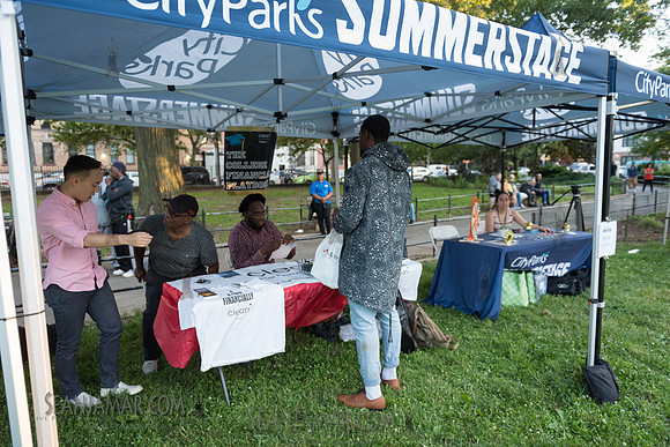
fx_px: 447
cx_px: 335
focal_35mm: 24
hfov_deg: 73.7
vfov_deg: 53.2
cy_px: 224
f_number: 3.2
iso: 800
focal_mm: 24
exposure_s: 1/200
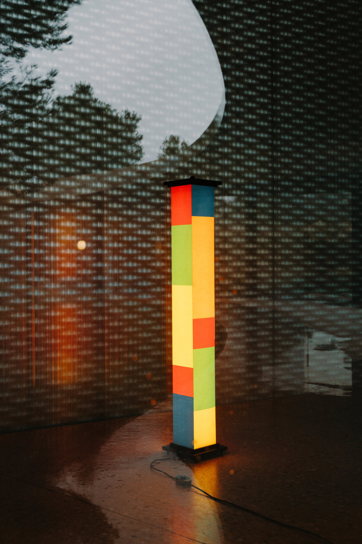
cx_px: 181
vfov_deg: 44.6
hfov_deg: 30.6
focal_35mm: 44
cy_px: 272
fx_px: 662
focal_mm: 43.9
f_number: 5.6
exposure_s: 1/125
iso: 1000
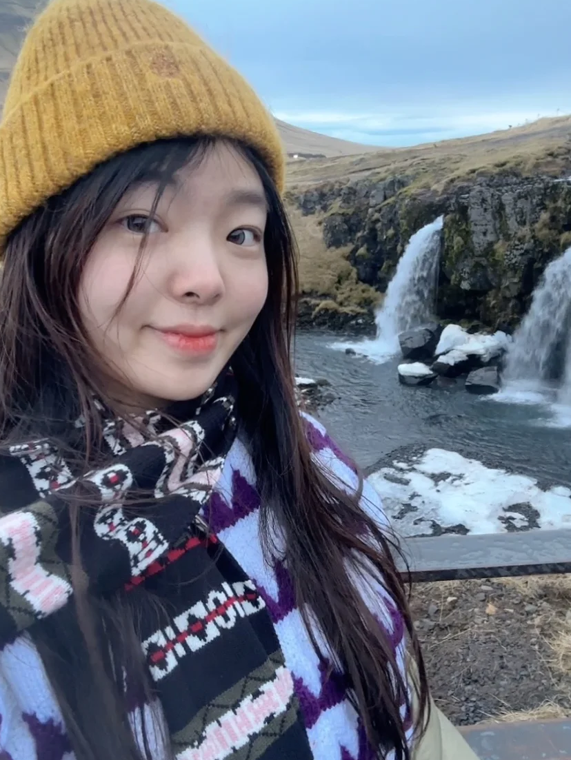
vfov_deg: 59.9
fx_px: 659
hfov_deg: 46.8
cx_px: 268
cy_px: 390
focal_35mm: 30
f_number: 1.9
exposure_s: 1/40
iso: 320
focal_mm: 2.69
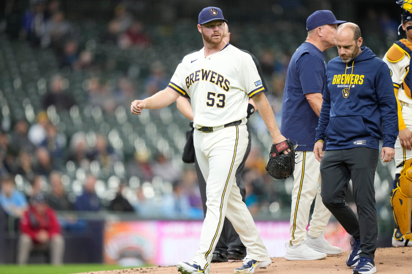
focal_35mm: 400
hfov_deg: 5.2
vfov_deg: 3.4
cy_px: 137
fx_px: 4576
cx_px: 206
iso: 2500
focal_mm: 400
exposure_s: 1/1600
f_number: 2.8
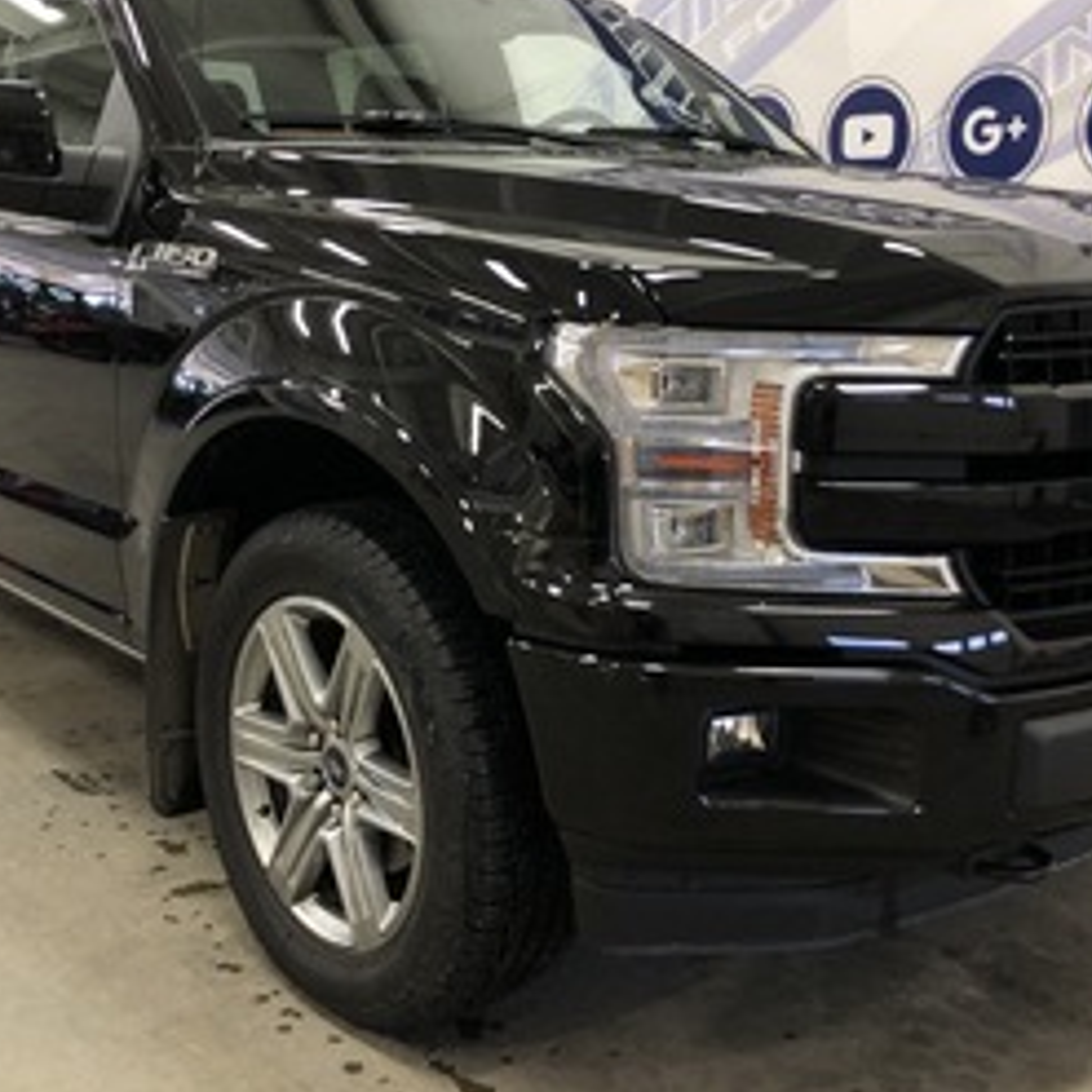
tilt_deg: -9.2
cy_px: 497
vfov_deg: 40.0
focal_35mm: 42
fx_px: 1499
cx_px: 504
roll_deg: -0.8
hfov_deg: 40.0
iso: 32
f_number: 1.8
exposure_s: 1/30
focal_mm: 4
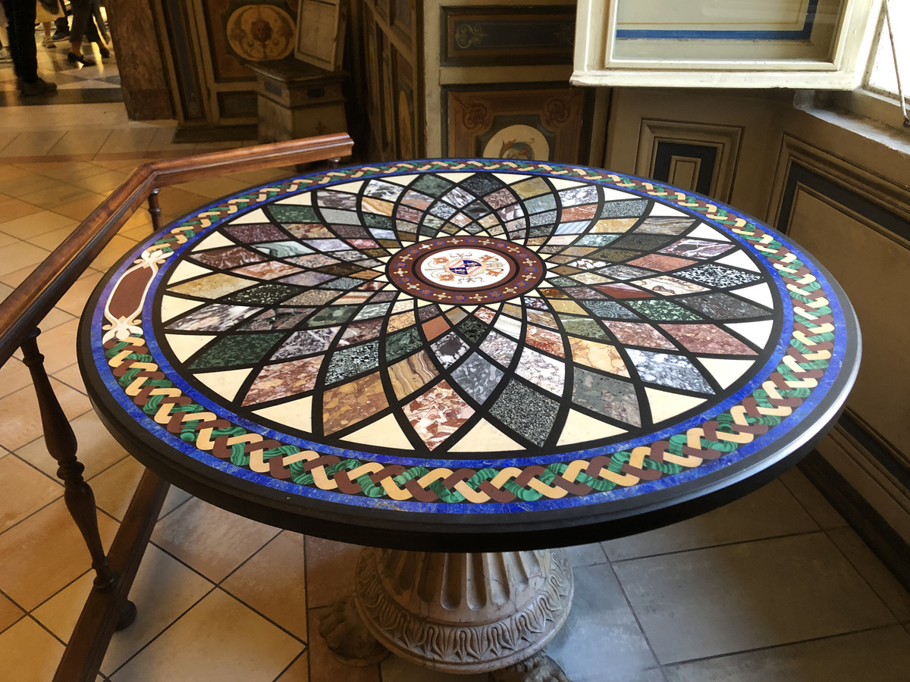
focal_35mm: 28
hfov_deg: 63.4
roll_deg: +0.3
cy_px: 341
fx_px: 736
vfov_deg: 49.7
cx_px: 455
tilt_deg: -31.4
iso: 100
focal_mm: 4
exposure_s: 1/11
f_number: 1.8
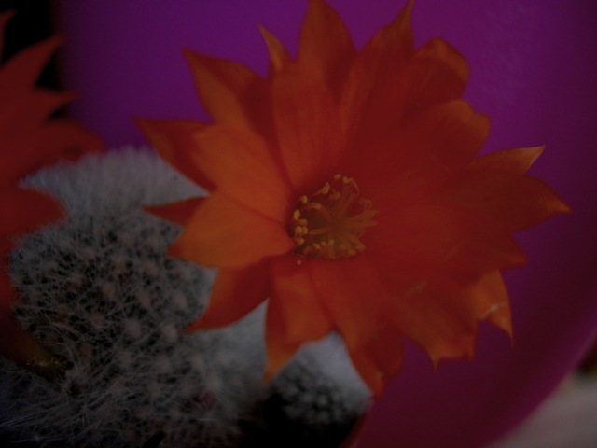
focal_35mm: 36
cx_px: 298
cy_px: 224
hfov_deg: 51.4
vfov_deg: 39.7
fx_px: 621
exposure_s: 1/215
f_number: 2.7
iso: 100
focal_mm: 7.5
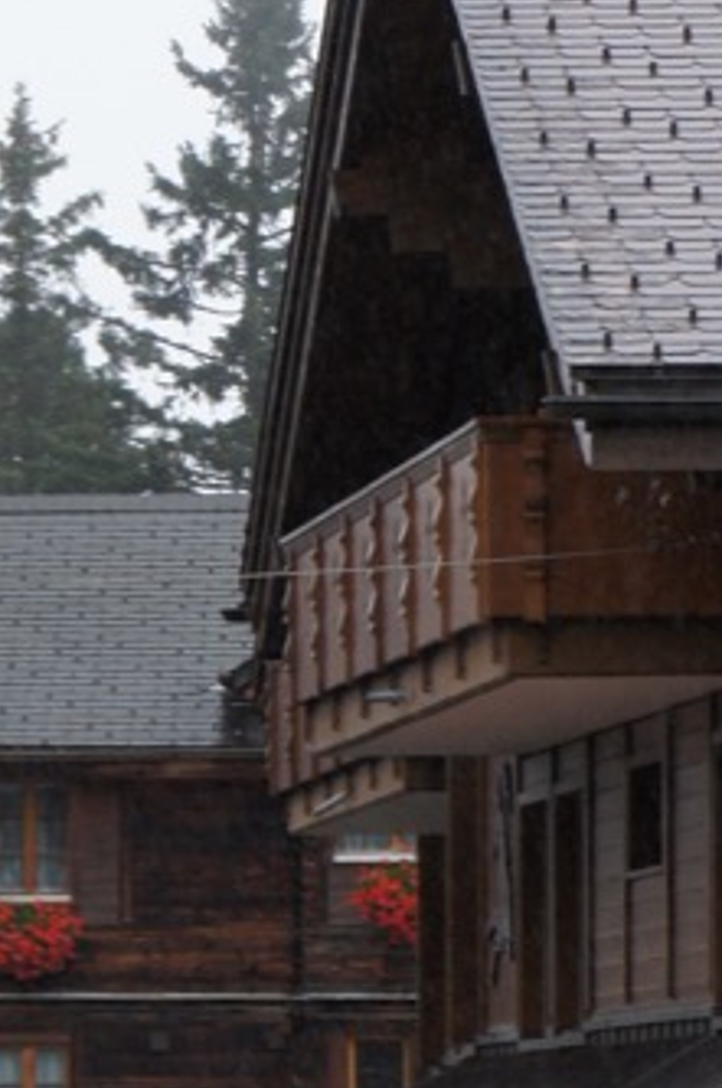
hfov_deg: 3.9
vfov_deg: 5.9
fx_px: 10474
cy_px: 1166
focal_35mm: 347
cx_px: -469
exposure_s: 1/250
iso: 250
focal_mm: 55
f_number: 7.1
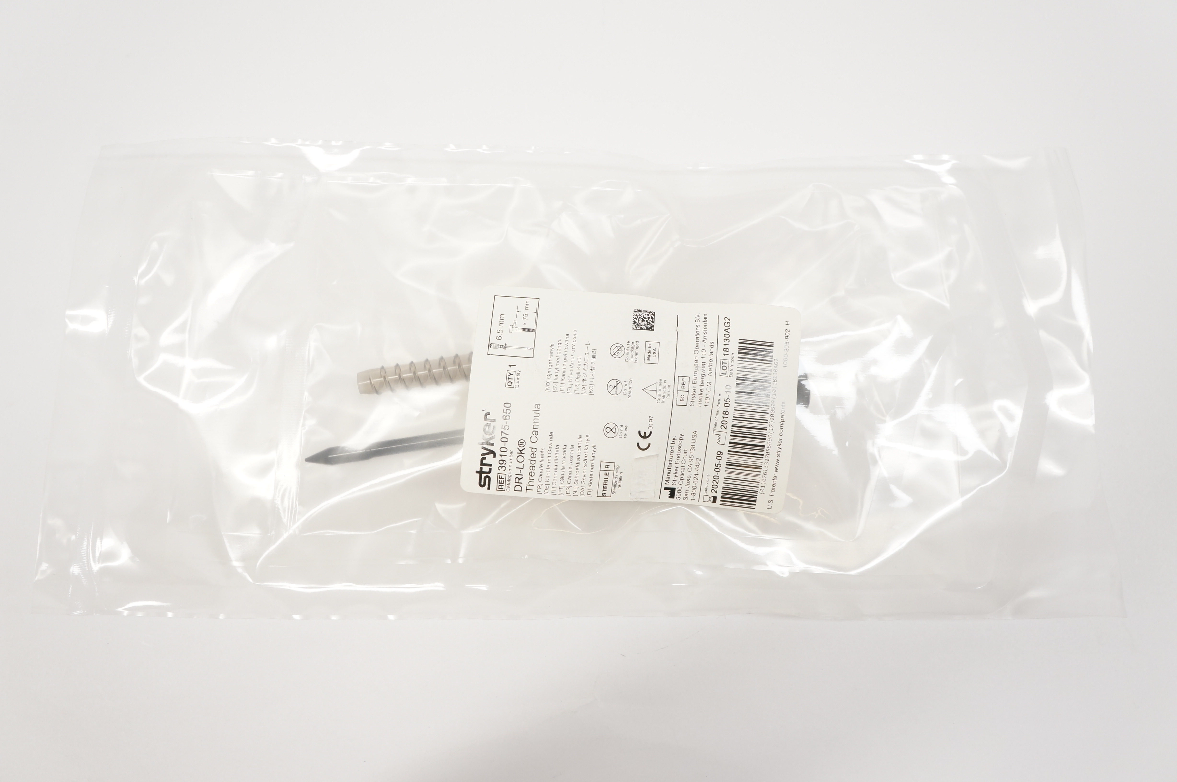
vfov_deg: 43.5
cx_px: 588
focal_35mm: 30
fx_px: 980
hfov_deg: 62.0
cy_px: 391
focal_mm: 20
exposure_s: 1/60
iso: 400
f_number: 6.3
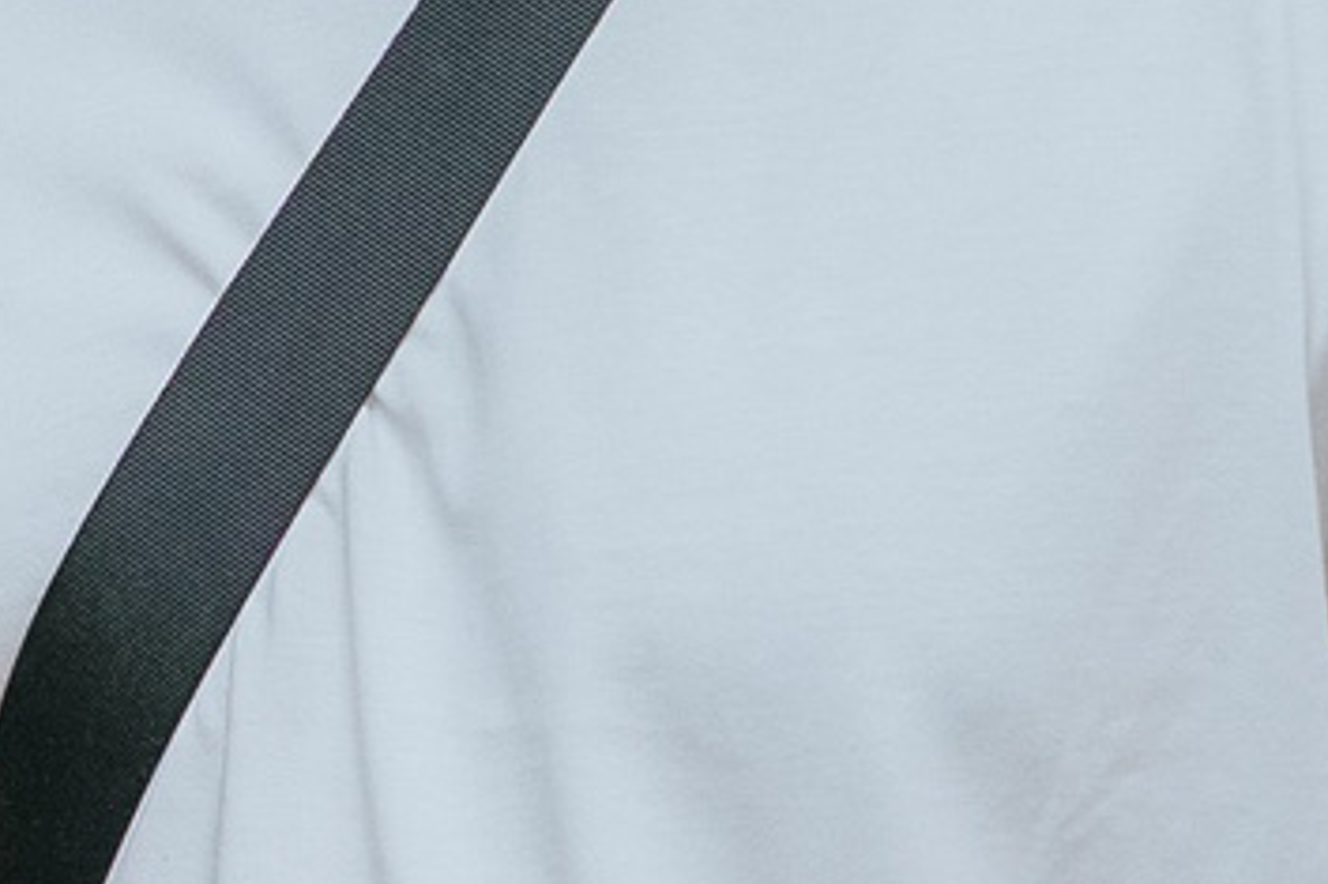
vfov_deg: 5.3
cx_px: -800
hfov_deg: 7.8
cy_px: -102
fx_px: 9549
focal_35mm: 259
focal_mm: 35
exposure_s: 1/160
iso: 1600
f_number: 2.5
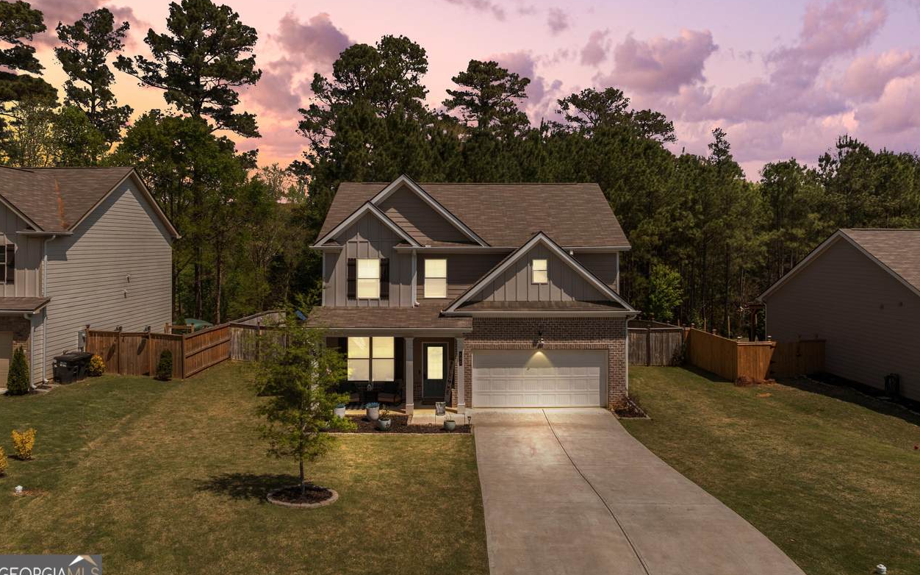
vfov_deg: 47.4
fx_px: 652
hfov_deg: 70.4
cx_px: 467
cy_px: 237
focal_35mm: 26
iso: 100
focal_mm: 12.29
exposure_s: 1/2000
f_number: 2.8
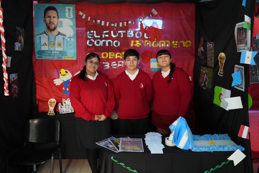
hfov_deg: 65.4
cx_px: 130
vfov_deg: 46.5
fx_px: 202
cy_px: 86
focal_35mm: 28
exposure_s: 1/30
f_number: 3.5
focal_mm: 28
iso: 6400
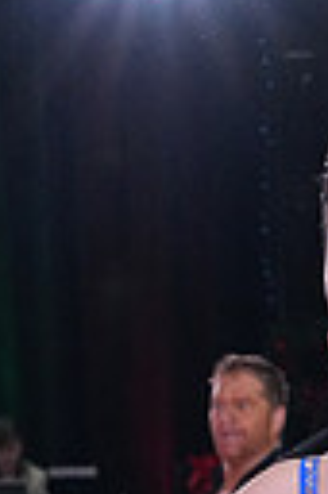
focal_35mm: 317
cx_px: 168
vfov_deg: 6.3
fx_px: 4344
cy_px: 942
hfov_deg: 4.3
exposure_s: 1/320
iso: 5000
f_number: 7.1
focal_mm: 70
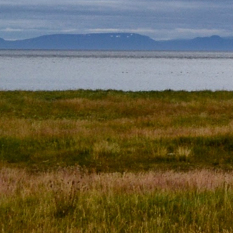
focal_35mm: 162
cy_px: 37
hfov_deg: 8.6
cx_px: 739
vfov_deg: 10.7
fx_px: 1234
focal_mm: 20
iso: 400
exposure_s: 1/400
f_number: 11
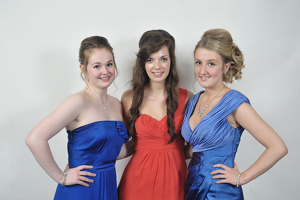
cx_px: 150
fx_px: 433
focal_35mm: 52
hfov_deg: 38.2
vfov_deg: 26.0
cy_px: 100
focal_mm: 52
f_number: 7.1
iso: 1000
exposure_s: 1/160
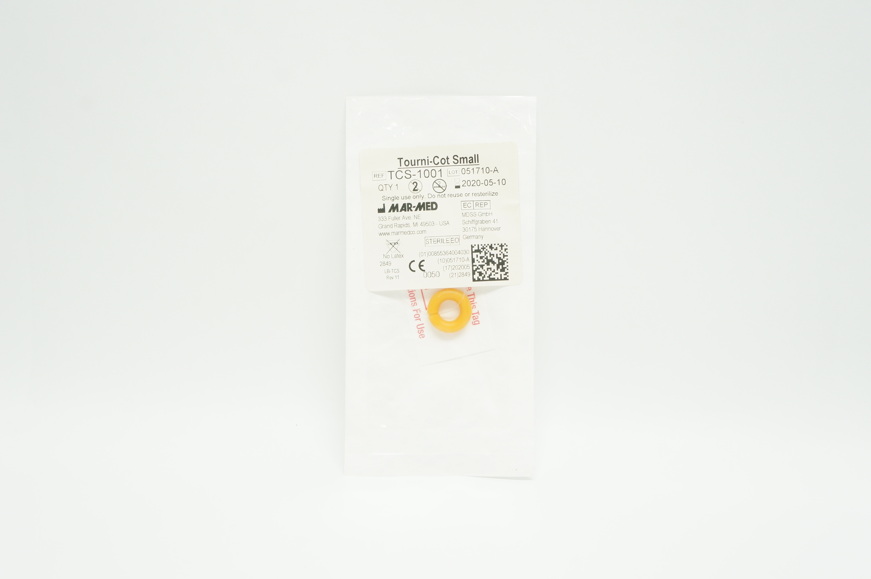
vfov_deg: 29.8
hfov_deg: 43.6
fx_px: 1088
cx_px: 436
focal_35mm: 45
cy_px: 290
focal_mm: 30
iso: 400
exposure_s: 1/25
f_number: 9
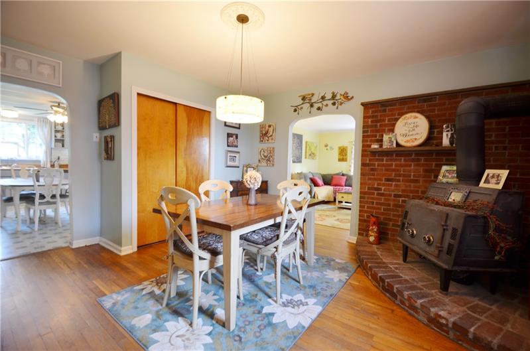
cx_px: 265
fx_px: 220
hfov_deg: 100.5
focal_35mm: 15
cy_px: 176
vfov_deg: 77.1
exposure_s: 1/3
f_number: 3.5
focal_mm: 10
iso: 100
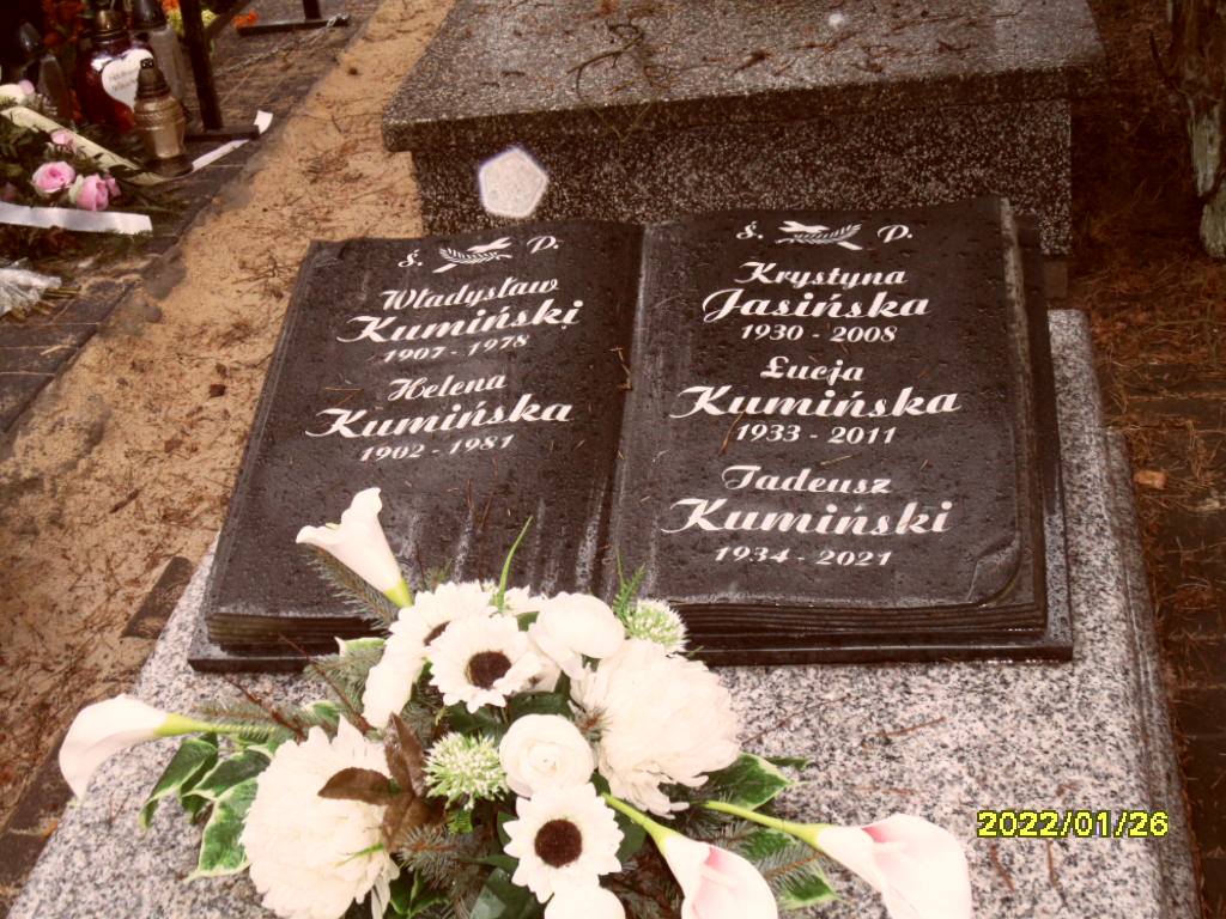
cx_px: 613
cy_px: 460
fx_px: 1771
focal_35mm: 50
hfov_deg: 38.2
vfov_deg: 29.1
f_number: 3.8
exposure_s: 1/45
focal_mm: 8.2
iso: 200
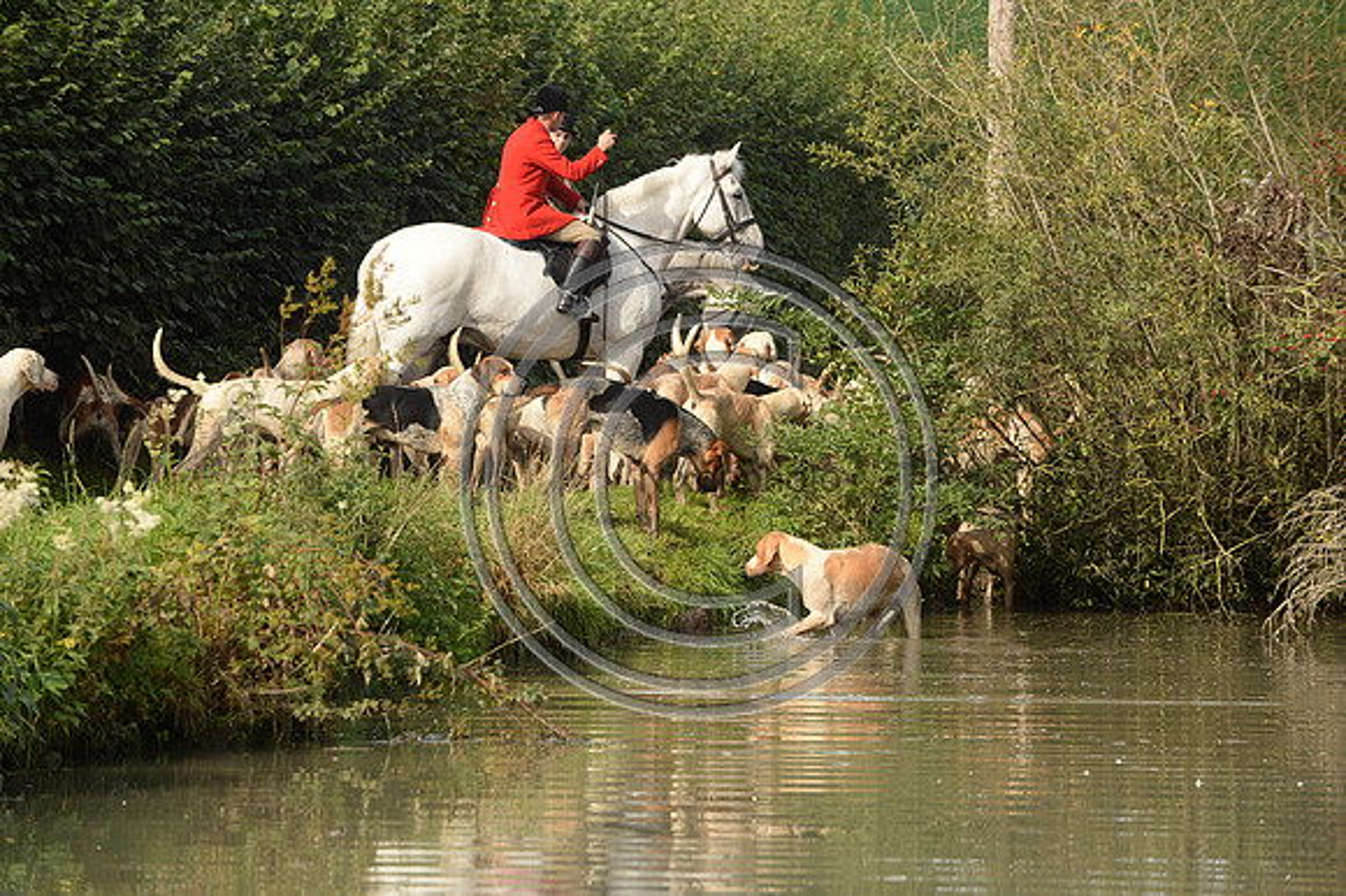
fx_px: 5605
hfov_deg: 13.7
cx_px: 673
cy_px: 448
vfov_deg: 9.1
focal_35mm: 150
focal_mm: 150
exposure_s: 1/1250
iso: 1000
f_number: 5.6
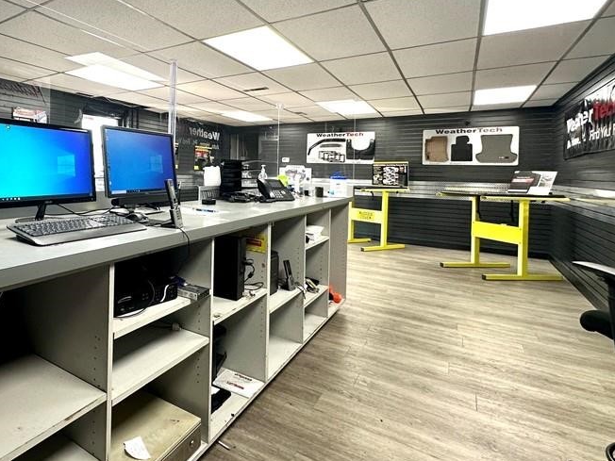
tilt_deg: -0.5
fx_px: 391
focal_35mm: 22
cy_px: 172
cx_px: 148
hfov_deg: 70.8
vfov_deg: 60.2
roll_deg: -0.7
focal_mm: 2.22
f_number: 2.2
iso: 160
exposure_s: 1/120
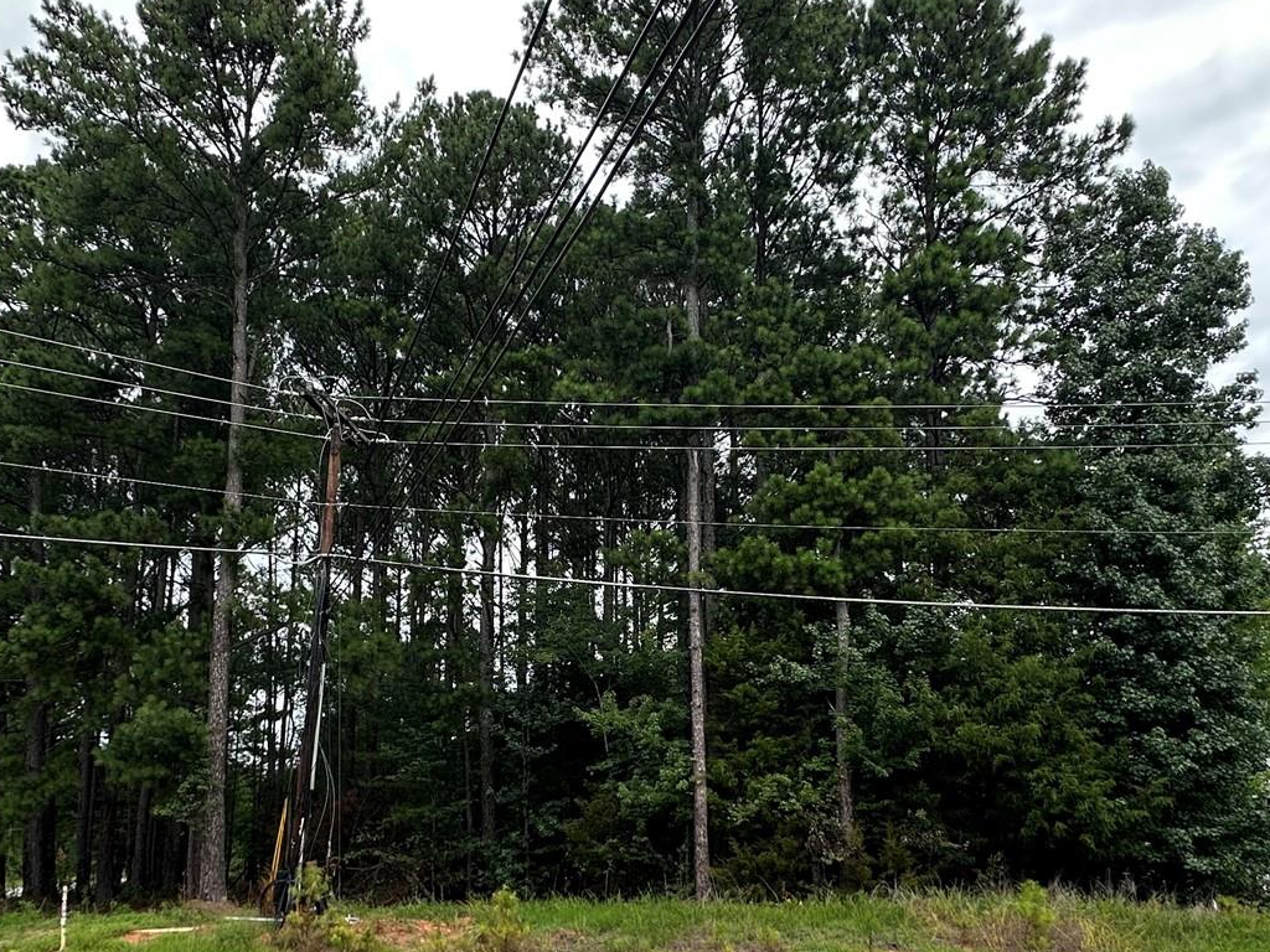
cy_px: 682
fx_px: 1027
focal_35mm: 28
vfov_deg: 48.3
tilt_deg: +10.0
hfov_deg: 63.3
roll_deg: -1.0
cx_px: 579
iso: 40
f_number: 2.2
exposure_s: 1/305
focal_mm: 2.22
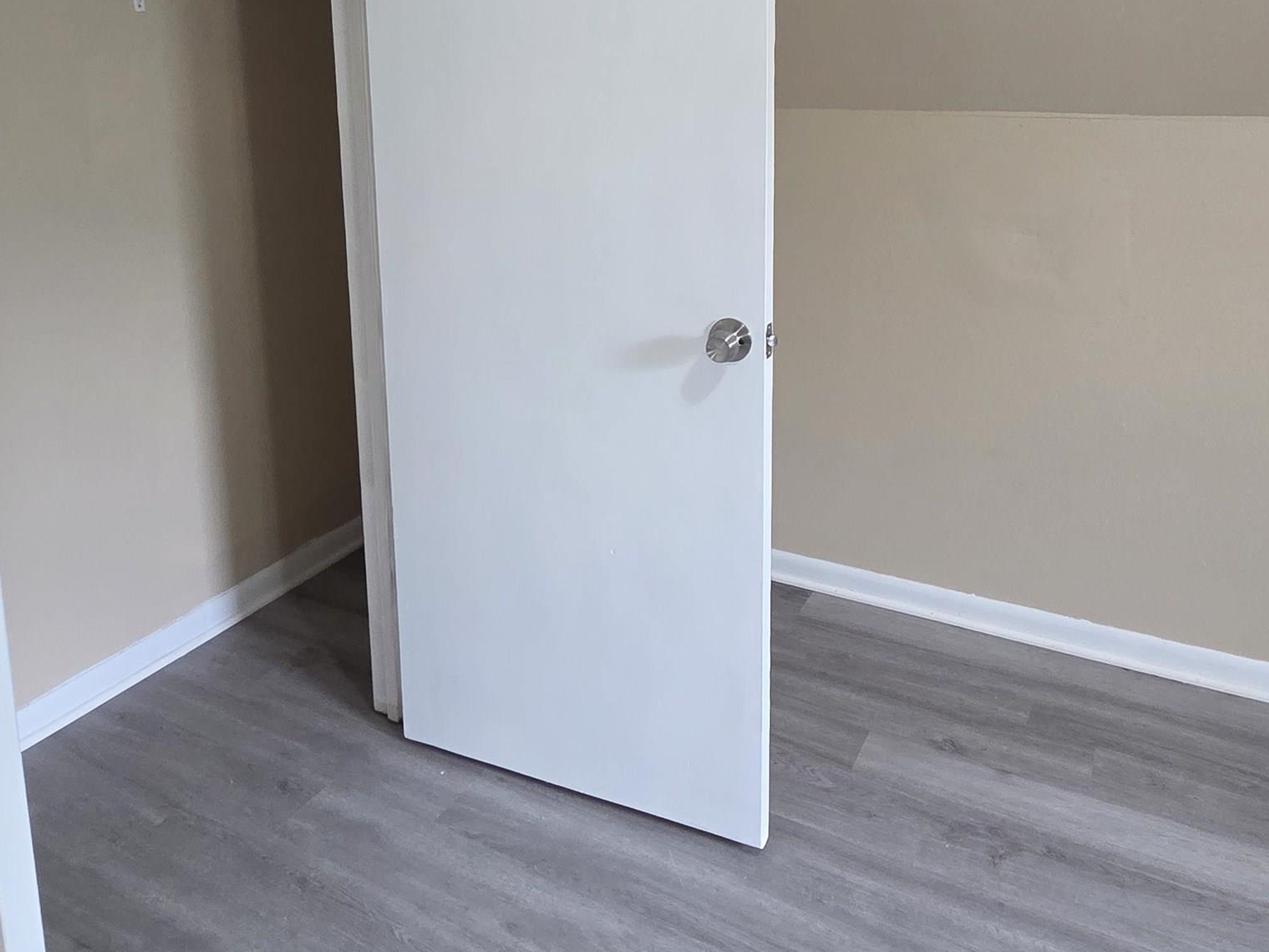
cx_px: 638
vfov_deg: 50.4
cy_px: 216
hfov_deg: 67.3
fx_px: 953
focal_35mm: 26
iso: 400
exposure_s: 1/60
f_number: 2.2
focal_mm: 2.2
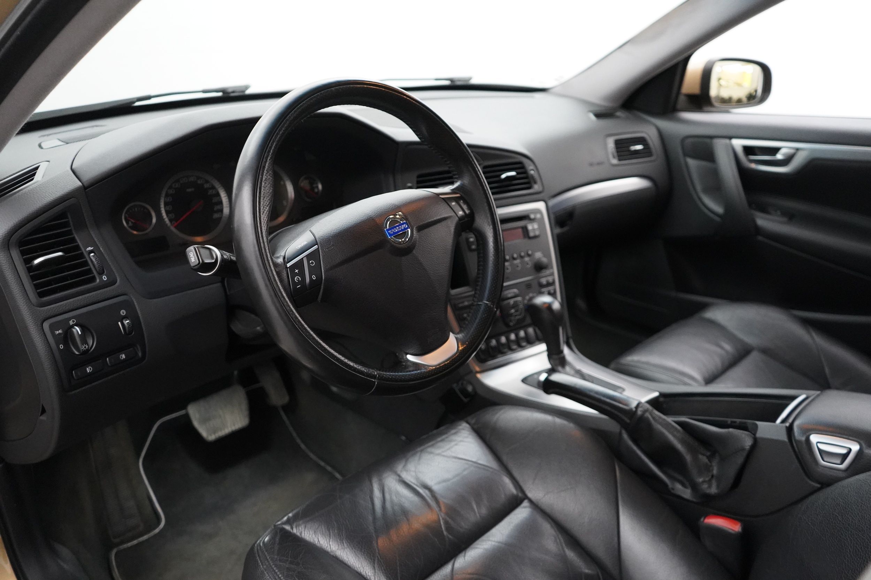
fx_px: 677
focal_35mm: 28
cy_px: 290
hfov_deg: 65.5
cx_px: 436
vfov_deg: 46.4
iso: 10000
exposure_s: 1/160
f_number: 3.5
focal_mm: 28
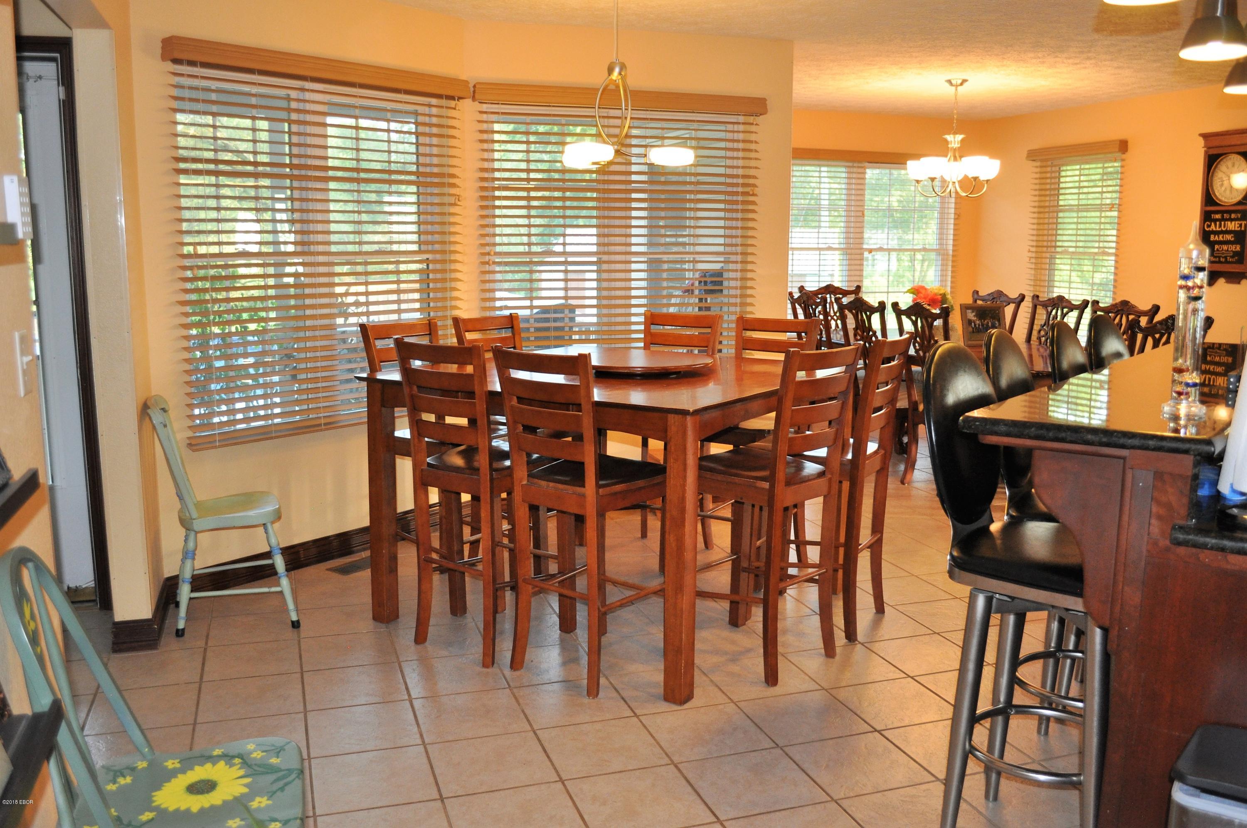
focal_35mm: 30
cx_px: 624
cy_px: 414
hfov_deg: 62.0
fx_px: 1038
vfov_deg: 43.5
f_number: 3.8
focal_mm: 20
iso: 800
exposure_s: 1/60
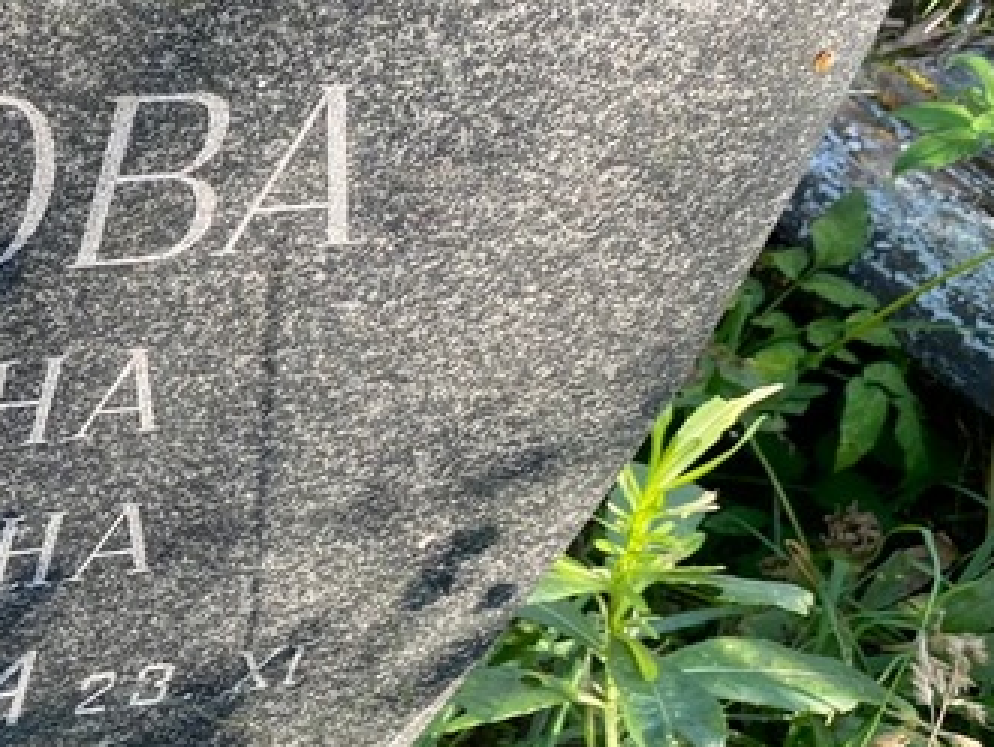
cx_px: -154
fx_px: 1810
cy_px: 452
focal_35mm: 63
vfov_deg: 23.3
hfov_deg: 27.5
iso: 32
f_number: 1.8
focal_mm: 4.25
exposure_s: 1/238
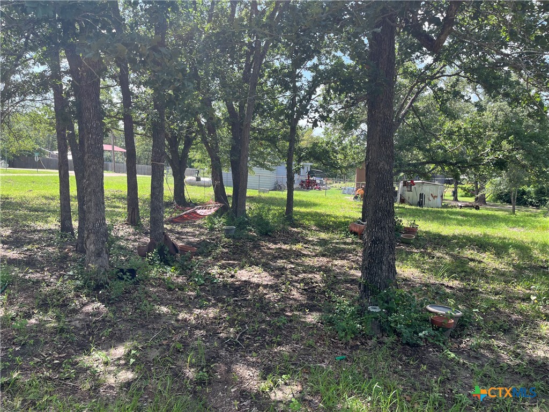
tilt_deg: -5.4
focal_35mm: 26
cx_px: 274
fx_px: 412
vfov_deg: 53.1
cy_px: 206
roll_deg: -1.2
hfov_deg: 67.3
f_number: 1.6
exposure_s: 1/688
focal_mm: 5.1
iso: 50
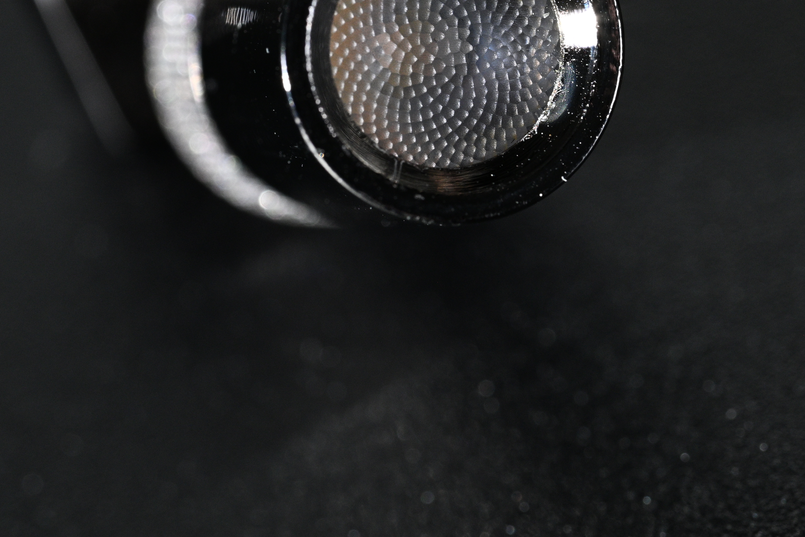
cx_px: 461
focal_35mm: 212
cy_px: 129
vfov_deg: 6.5
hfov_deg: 9.7
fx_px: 4740
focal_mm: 105
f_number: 11
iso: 640
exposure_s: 1/80
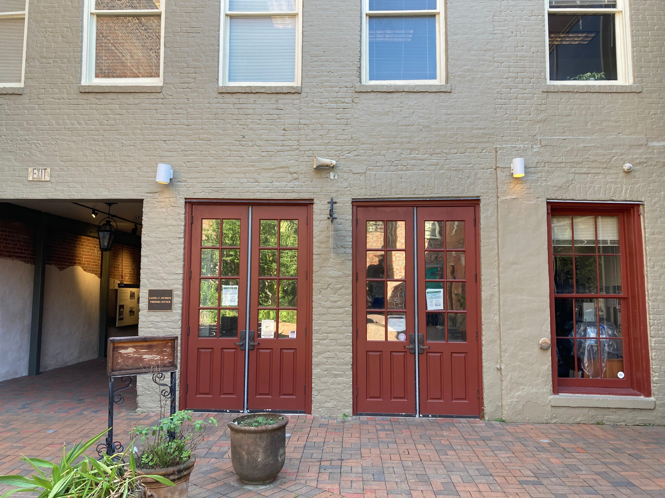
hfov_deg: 63.4
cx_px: 332
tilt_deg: +4.2
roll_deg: -0.1
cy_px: 249
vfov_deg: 49.7
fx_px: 538
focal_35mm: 28
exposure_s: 1/121
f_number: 1.8
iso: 25
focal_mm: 3.99
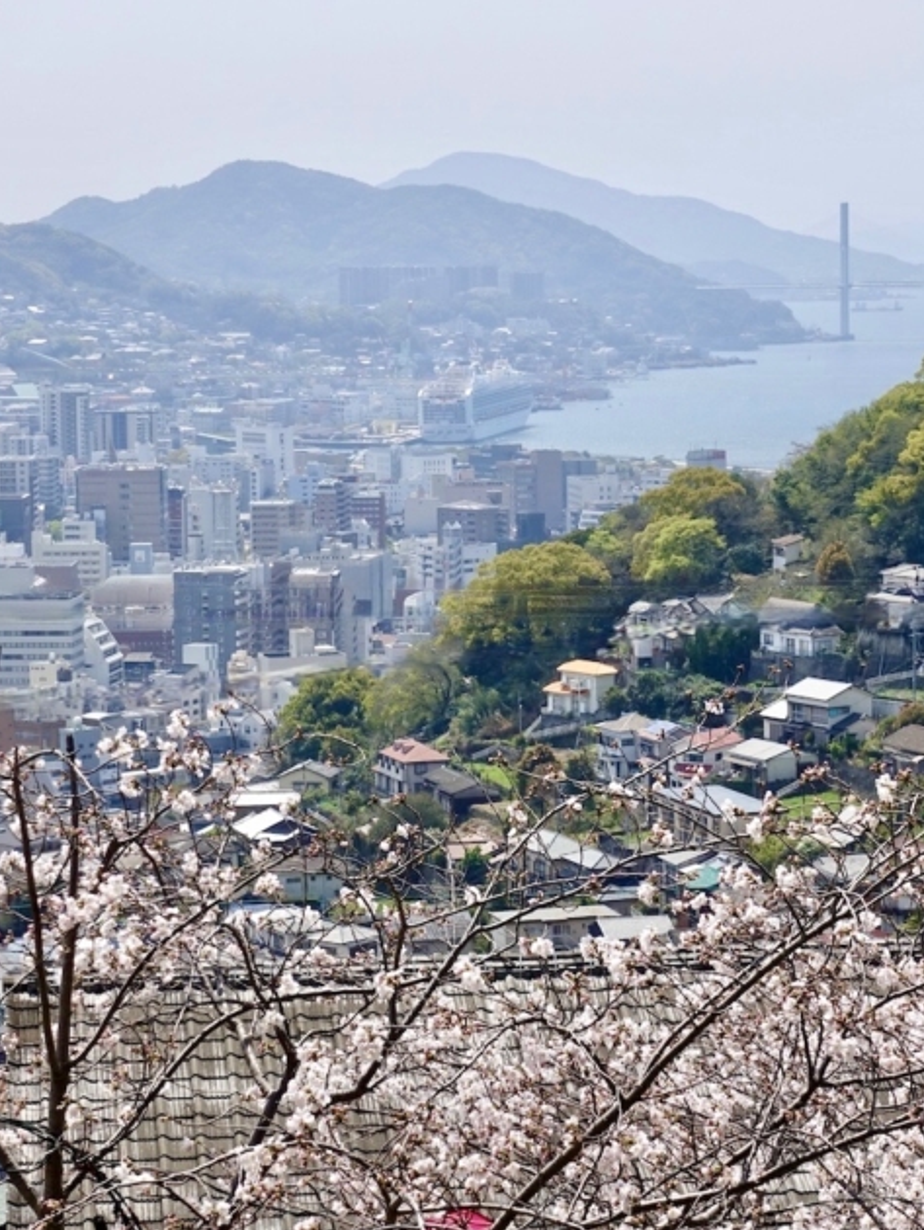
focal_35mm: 110
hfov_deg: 13.5
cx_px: 543
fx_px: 3912
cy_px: 659
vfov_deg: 17.9
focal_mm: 25.7
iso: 125
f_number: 5.6
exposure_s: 1/640
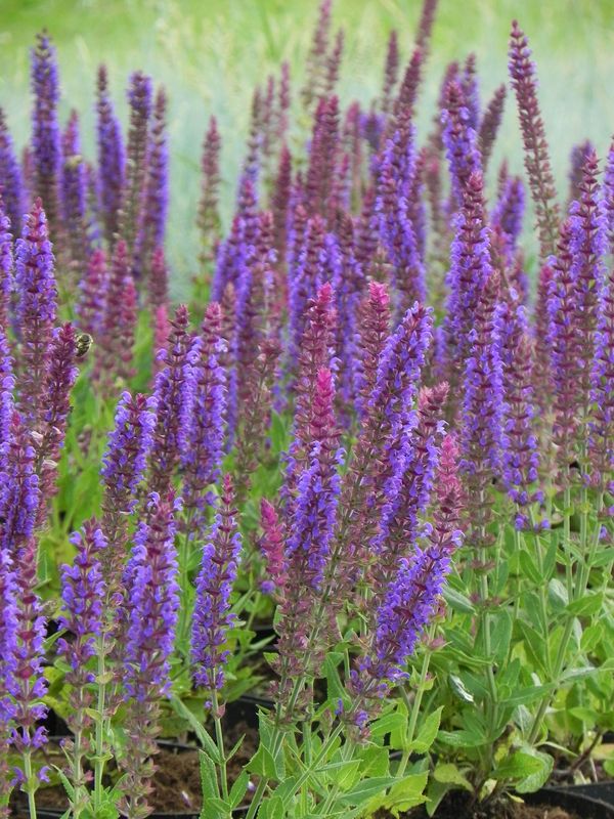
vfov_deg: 8.0
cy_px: 410
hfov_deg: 6.0
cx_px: 307
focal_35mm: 247
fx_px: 5842
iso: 160
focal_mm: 44
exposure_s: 1/160
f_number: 5
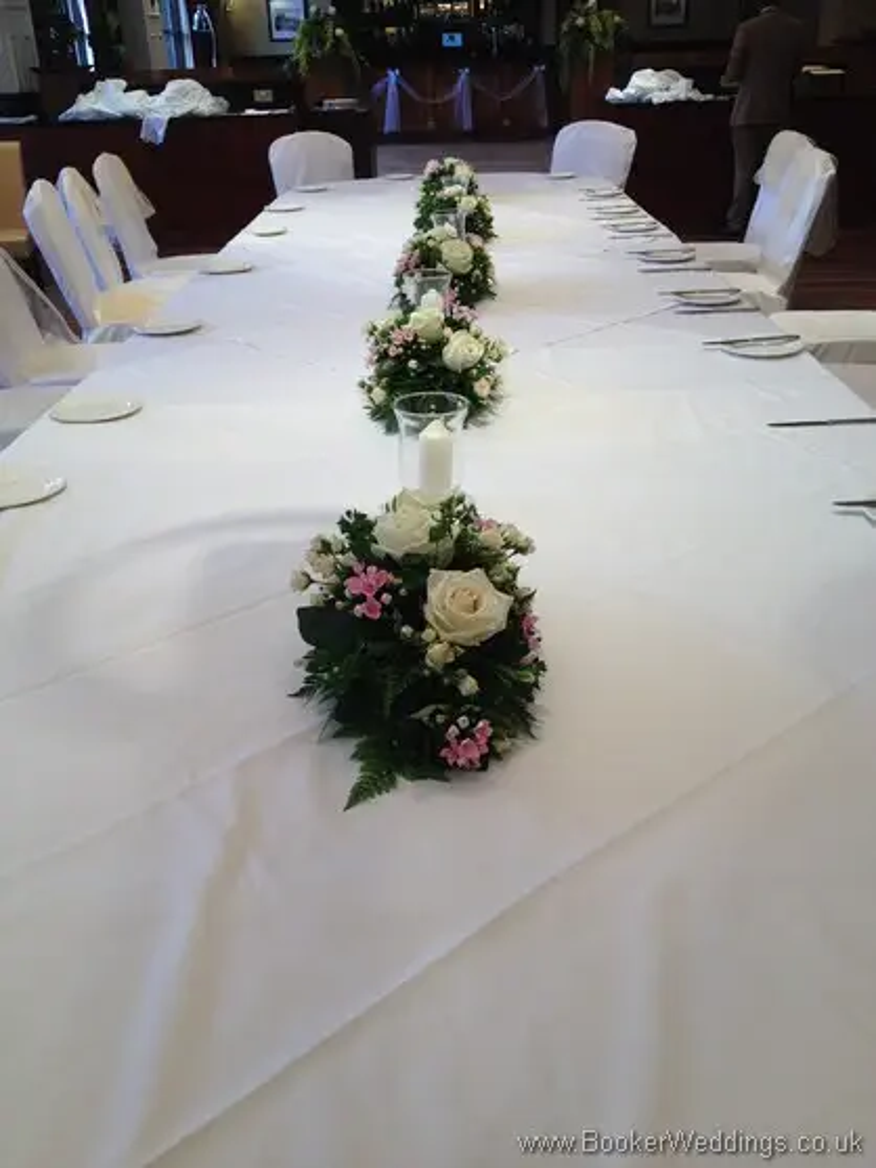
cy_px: 584
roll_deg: +1.9
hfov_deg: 40.7
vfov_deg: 52.6
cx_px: 438
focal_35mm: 35
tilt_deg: -26.3
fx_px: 1181
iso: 64
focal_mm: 4.28
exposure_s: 1/40
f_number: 2.4
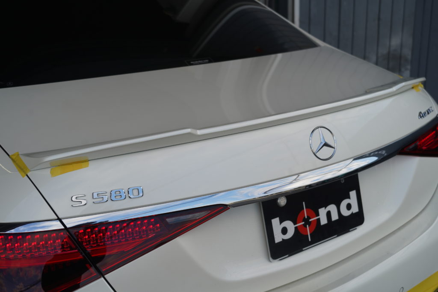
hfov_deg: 46.4
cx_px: 219
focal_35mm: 42
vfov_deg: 31.9
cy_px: 146
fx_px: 511
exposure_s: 1/160
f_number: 5.6
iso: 125
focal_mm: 42
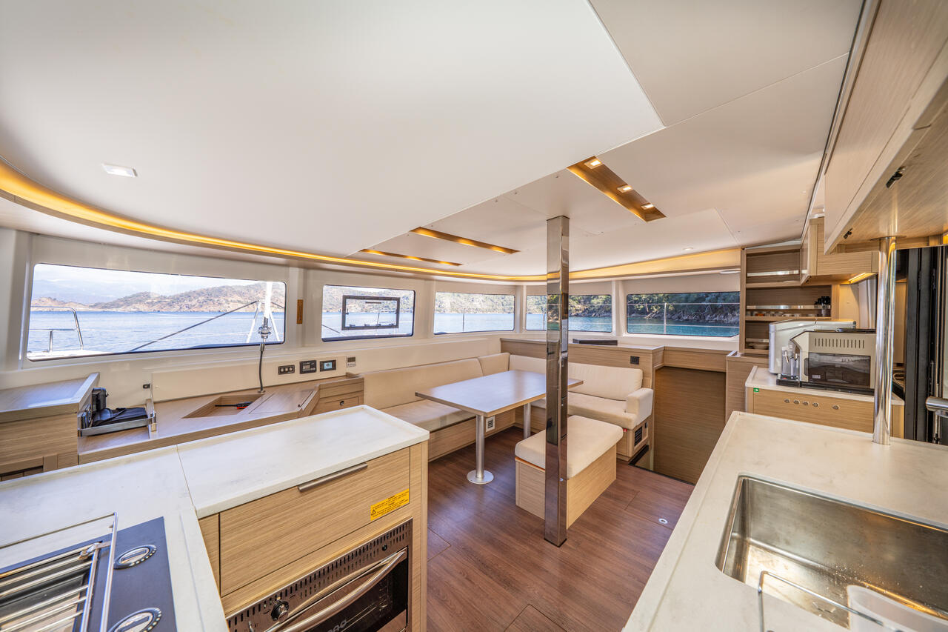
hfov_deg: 112.6
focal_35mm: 12
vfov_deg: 90.0
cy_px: 316
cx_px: 474
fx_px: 316
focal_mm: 12
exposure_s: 1/25
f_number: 7.1
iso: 100
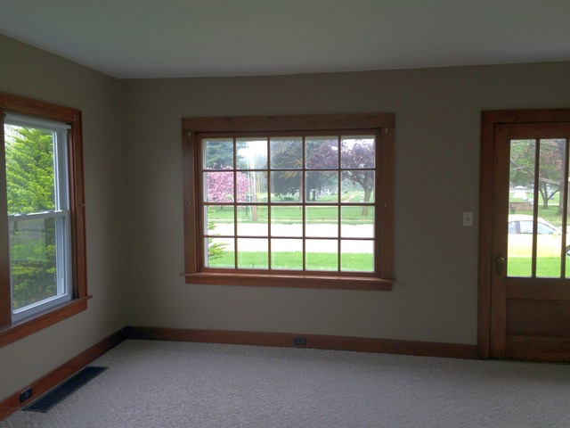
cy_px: 214
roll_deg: -0.1
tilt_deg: -2.9
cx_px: 285
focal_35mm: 29
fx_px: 478
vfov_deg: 48.2
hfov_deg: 61.7
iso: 40
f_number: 2.2
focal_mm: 4.15
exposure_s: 1/120
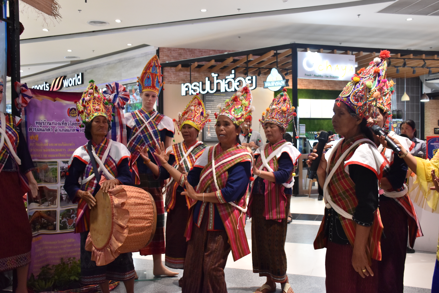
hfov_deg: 55.1
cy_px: 146
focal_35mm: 34
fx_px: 421
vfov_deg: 38.4
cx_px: 220
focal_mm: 23
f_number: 5
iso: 1250
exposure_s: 1/100
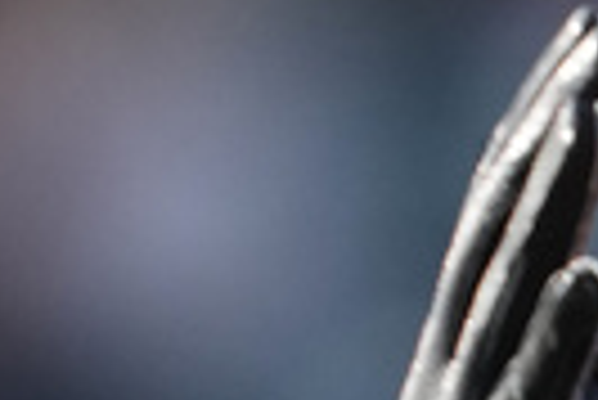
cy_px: 989
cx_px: 2104
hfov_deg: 0.4
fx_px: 76560
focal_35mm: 4604
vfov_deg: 0.3
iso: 640
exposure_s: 1/3200
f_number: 3.5
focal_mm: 400
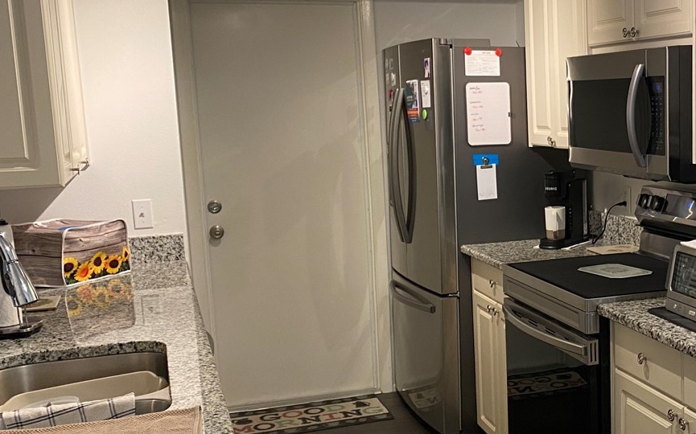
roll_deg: +1.8
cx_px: 544
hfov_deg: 38.3
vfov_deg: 25.3
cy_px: 267
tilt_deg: -9.6
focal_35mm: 51
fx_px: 967
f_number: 1.8
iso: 100
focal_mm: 4.25
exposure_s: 1/60
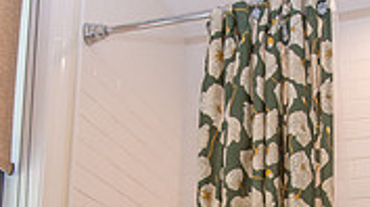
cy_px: 329
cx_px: 205
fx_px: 607
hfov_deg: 33.8
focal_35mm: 62
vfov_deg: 17.1
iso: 450
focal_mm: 10
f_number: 6.7
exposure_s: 1/60
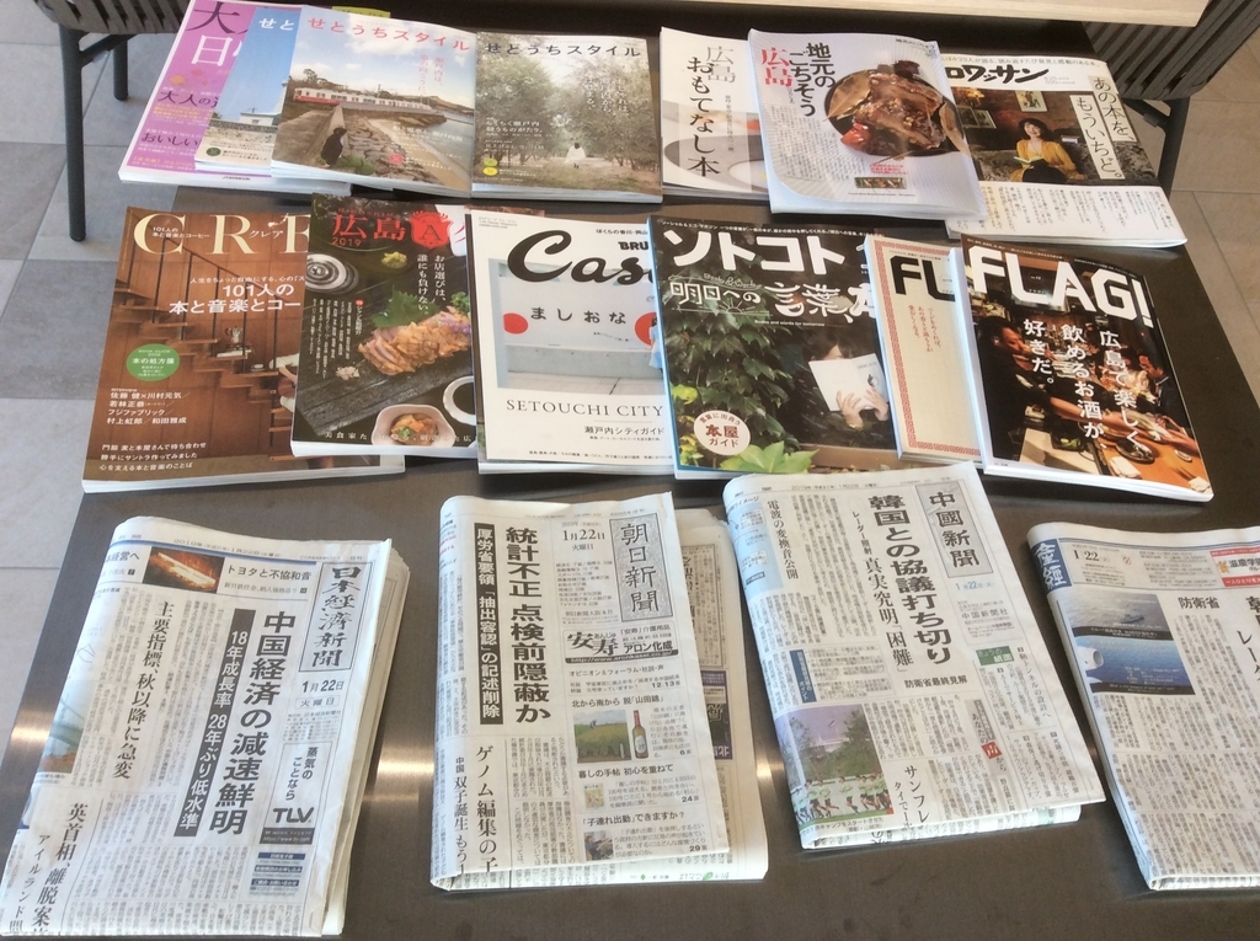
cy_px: 470
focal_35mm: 32
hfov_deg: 56.9
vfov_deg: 44.1
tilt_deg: -52.2
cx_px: 630
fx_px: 1163
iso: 40
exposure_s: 1/40
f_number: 2.4
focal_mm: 3.3
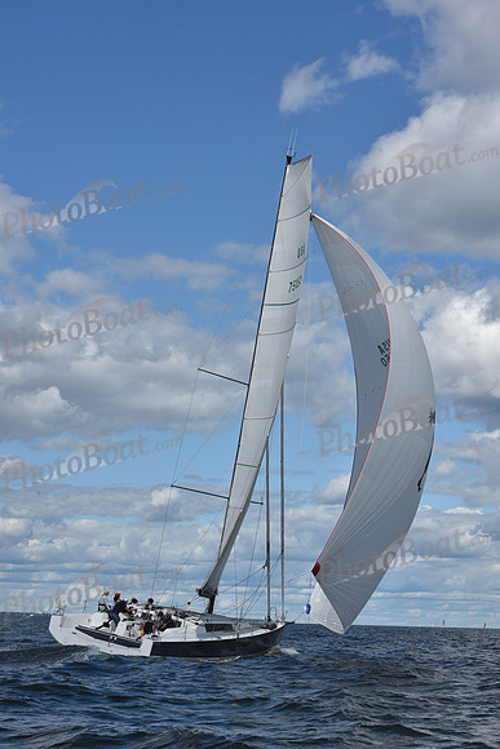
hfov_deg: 19.5
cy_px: 374
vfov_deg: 28.8
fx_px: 1457
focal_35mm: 70
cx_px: 250
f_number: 13
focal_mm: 70
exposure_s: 1/640
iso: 250
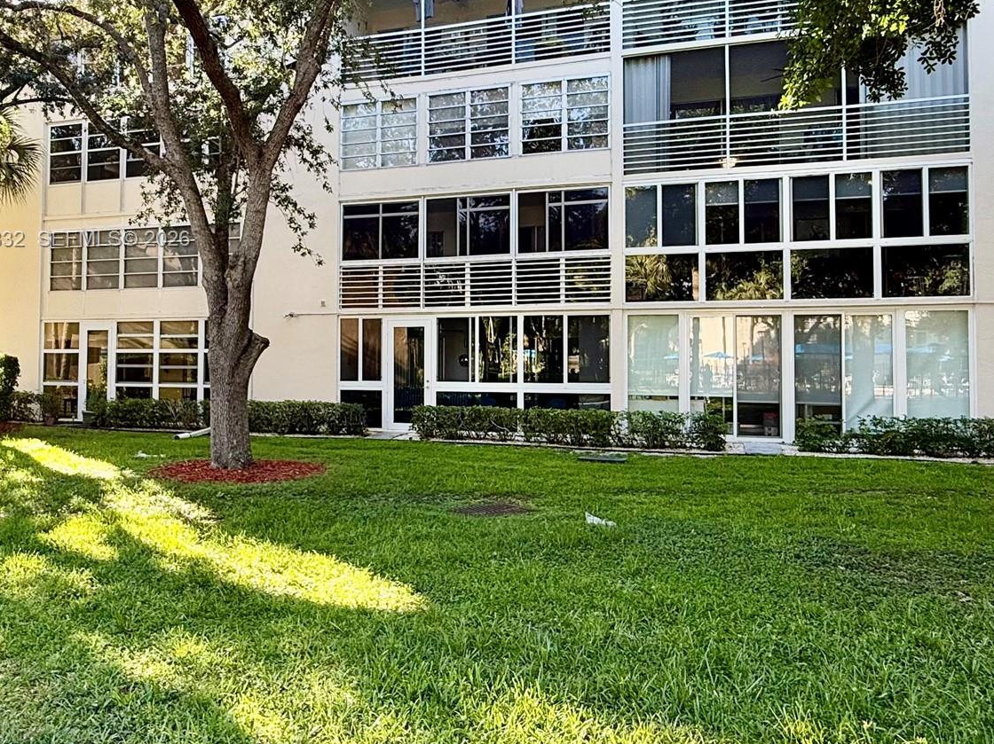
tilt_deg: +2.3
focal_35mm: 20
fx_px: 574
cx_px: 624
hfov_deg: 80.2
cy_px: 241
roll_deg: -0.6
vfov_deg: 64.0
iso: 64
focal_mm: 2.22
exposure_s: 1/124
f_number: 2.2
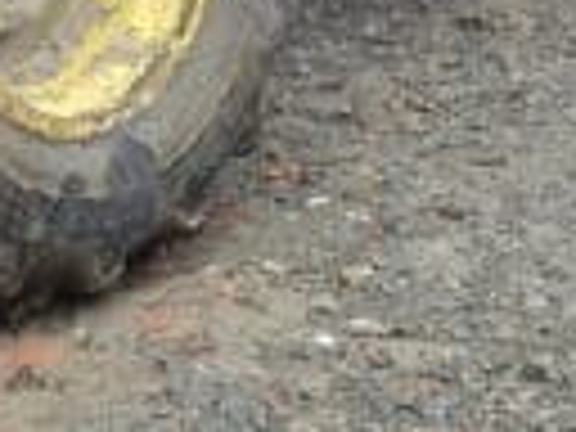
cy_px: -212
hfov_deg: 13.5
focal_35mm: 138
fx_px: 2296
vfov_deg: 10.4
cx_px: -266
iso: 125
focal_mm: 6.3
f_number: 1.7
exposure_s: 1/180
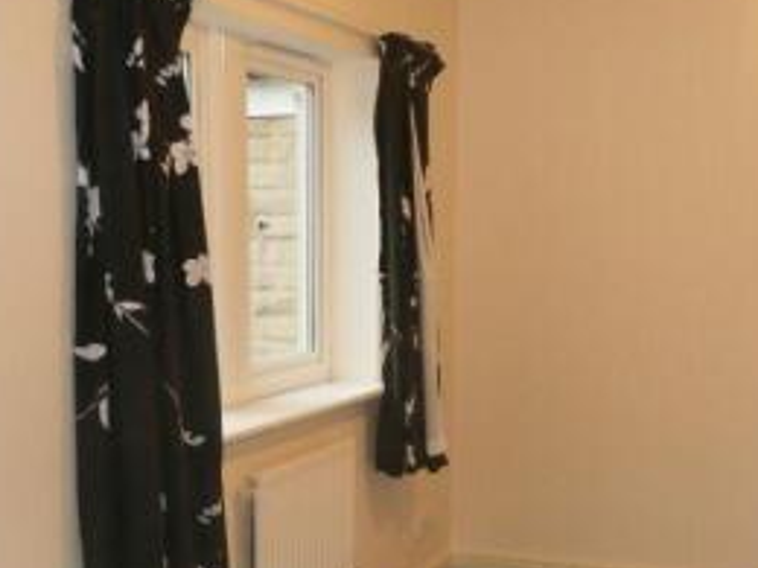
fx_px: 1226
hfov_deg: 34.3
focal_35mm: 56
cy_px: 500
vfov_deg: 25.4
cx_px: 343
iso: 200
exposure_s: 1/30
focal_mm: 4.5
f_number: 3
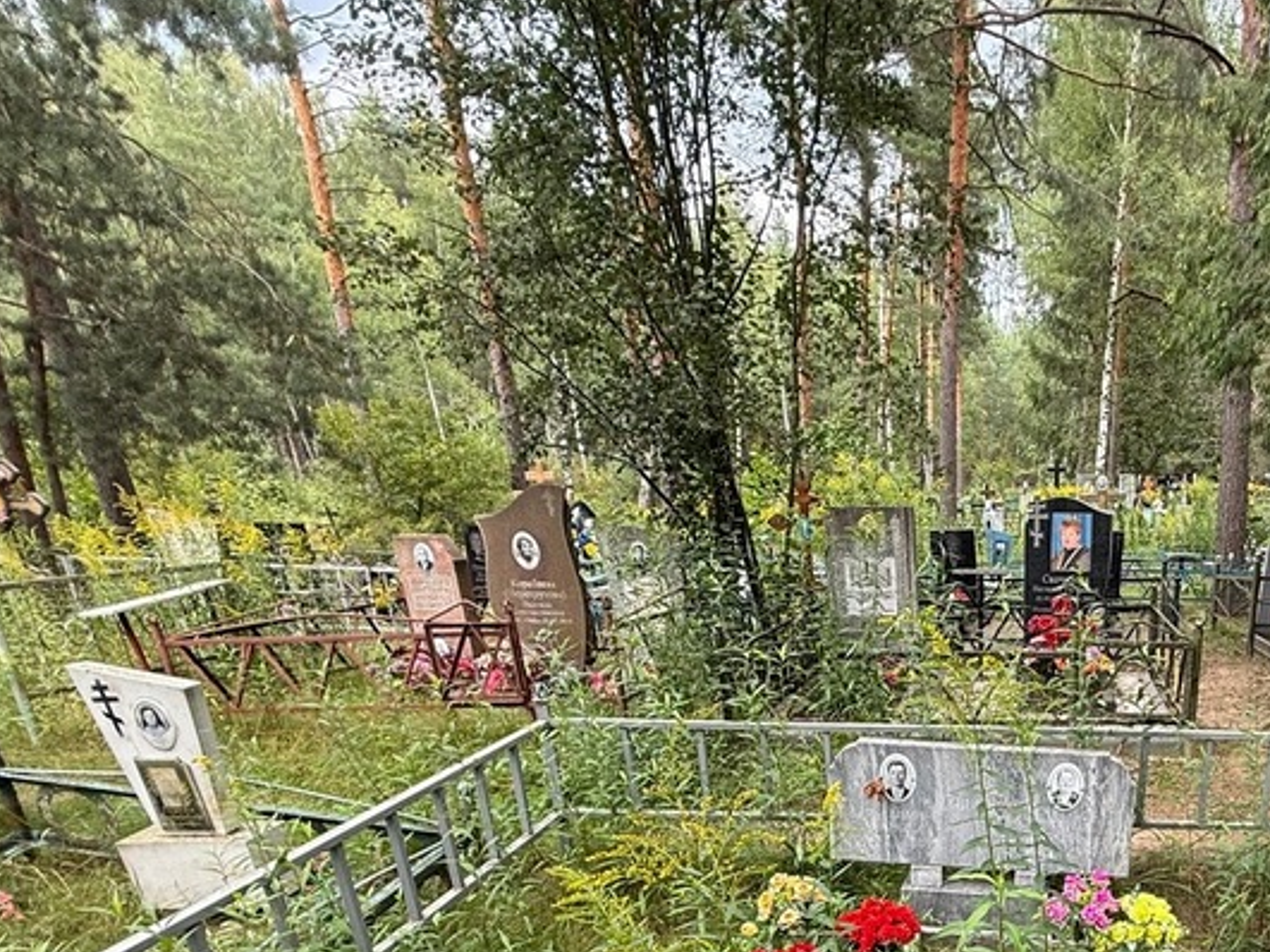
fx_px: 990
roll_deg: +1.2
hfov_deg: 59.9
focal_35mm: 27
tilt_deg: -19.1
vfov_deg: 45.2
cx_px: 1026
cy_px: 902
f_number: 2.2
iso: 50
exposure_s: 1/114
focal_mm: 2.22
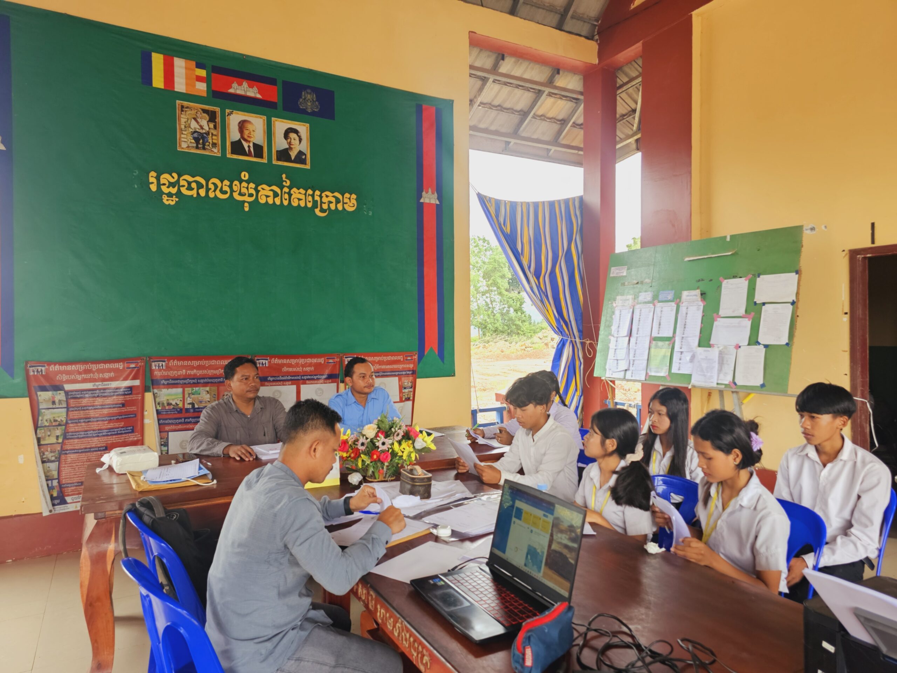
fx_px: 596
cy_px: 336
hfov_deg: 73.9
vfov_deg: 58.9
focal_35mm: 23
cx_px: 448
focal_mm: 6.3
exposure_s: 1/180
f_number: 1.7
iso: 160
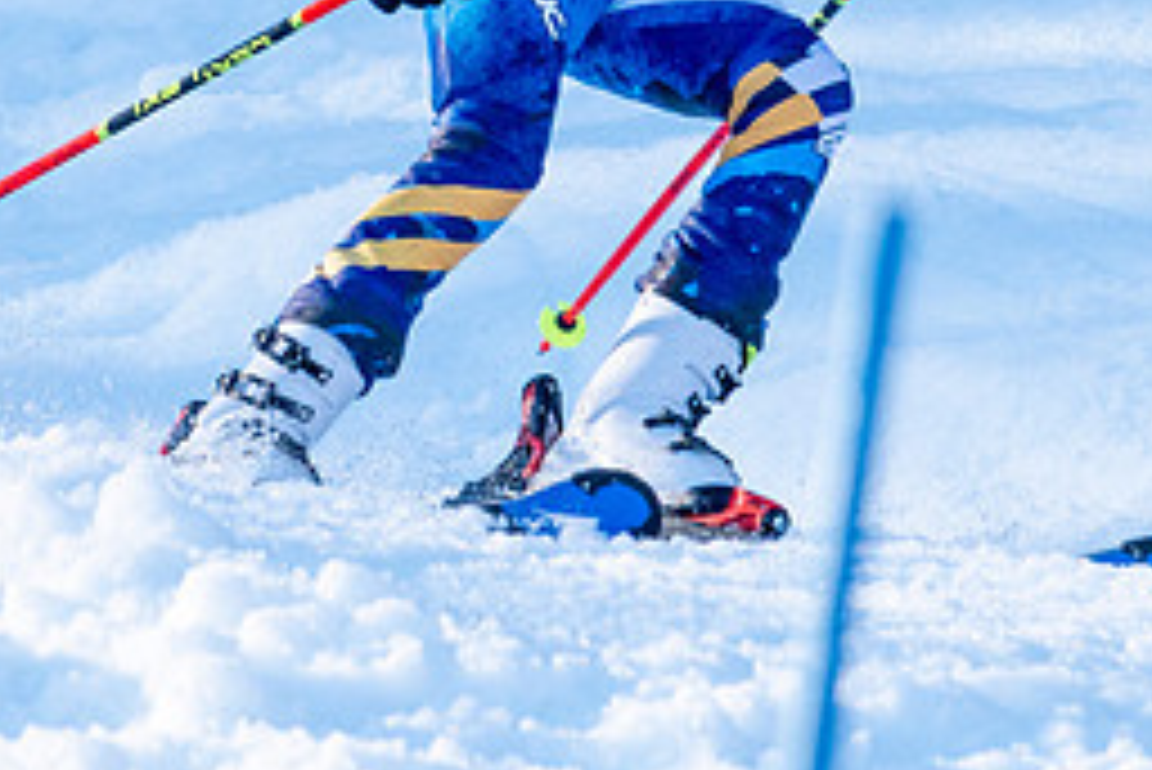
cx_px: 370
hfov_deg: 1.2
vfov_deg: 0.8
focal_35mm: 1676
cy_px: -133
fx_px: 53660
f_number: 8
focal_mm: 560
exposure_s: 1/2000
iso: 1250
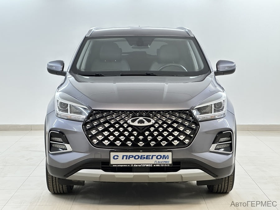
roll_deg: -0.4
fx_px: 623
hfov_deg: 25.3
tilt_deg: -5.4
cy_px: 105
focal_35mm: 77
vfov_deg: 19.1
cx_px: 140
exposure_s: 1/50
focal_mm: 9
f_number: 2.8
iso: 200
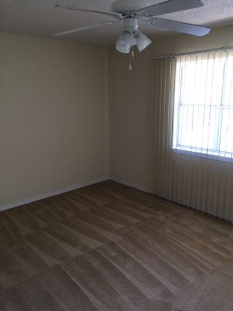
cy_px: 156
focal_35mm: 29
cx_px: 116
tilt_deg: -13.2
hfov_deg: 48.2
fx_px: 260
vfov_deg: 61.7
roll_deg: +1.1
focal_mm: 4.15
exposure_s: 1/30
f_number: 2.2
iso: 50
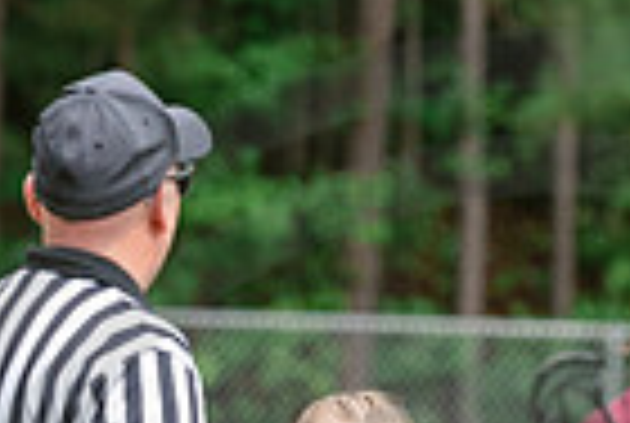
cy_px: 884
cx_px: 970
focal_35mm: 1280
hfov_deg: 1.6
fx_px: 22448
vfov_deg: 1.1
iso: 250
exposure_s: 1/1000
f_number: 4
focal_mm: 180
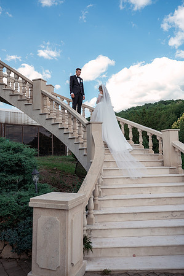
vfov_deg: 65.5
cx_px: 92
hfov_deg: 46.3
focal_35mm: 28
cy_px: 138
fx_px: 215
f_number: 3.5
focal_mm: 28
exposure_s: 1/500
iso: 160
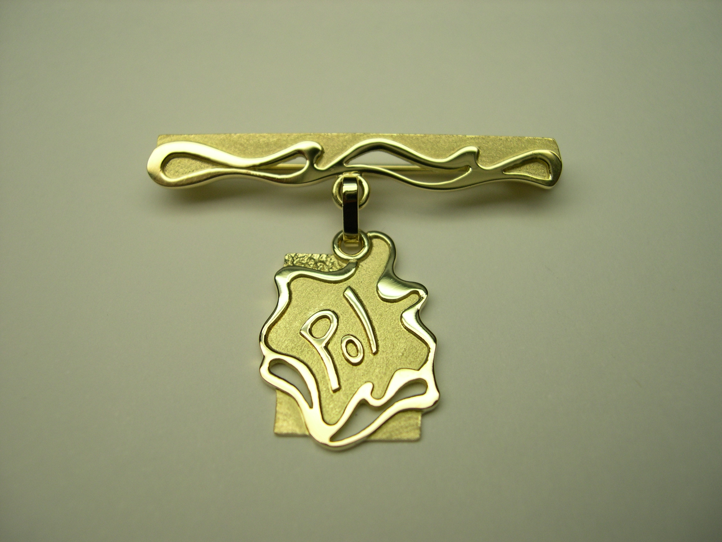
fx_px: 793
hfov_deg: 49.0
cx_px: 361
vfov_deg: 37.7
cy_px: 271
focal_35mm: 38
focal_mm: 8
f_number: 2.8
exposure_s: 1/203
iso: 100
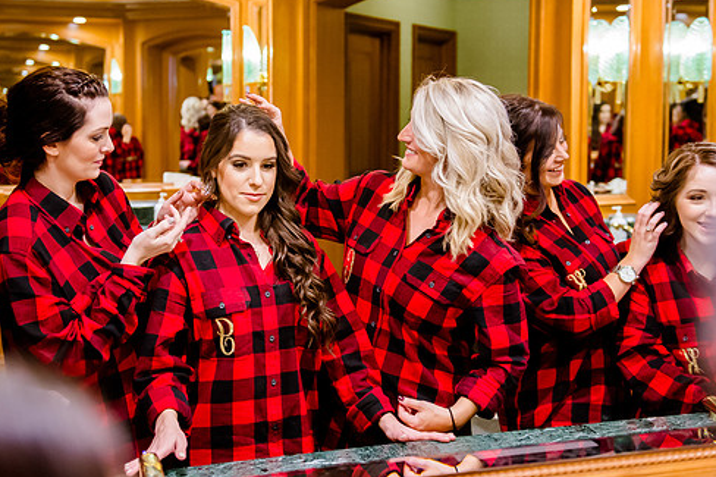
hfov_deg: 35.0
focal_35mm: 57
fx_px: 1133
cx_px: 312
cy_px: 170
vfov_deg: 23.7
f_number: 3.2
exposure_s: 1/160
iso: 5000
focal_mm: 40
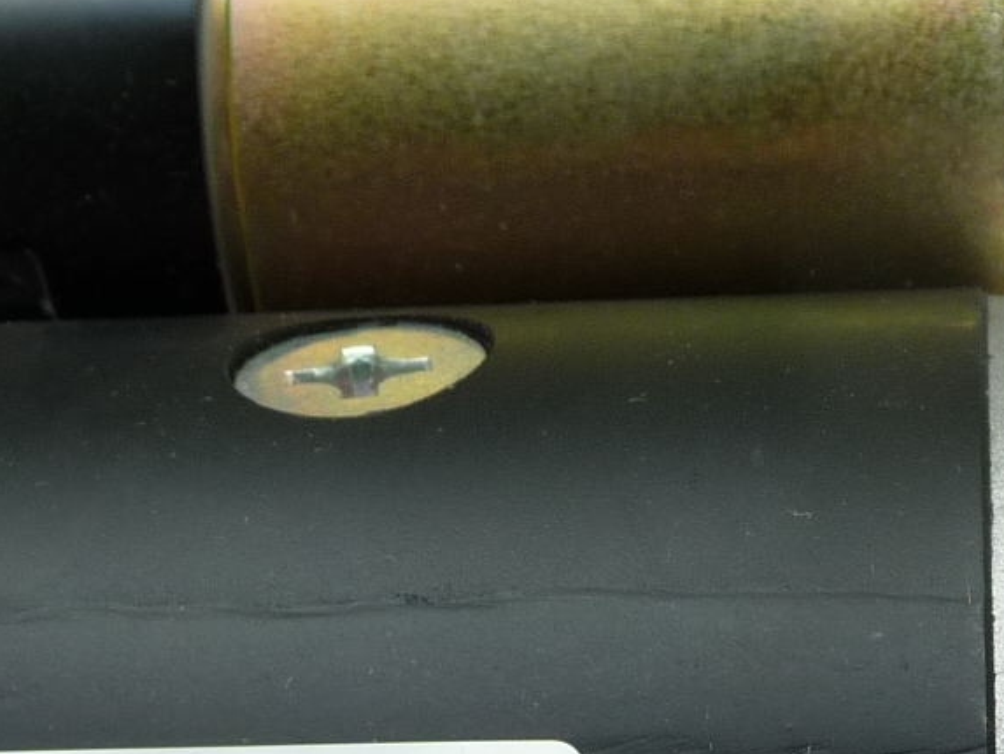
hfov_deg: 19.5
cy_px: 817
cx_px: 750
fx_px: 2901
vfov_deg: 14.5
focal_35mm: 100
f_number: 3.3
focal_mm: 4.7
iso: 100
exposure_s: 1/100
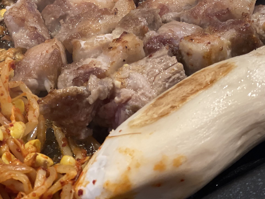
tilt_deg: -34.9
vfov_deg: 13.6
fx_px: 827
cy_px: 15
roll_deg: +0.6
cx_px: 89
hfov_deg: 18.2
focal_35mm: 108
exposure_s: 1/40
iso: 250
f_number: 2
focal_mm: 6
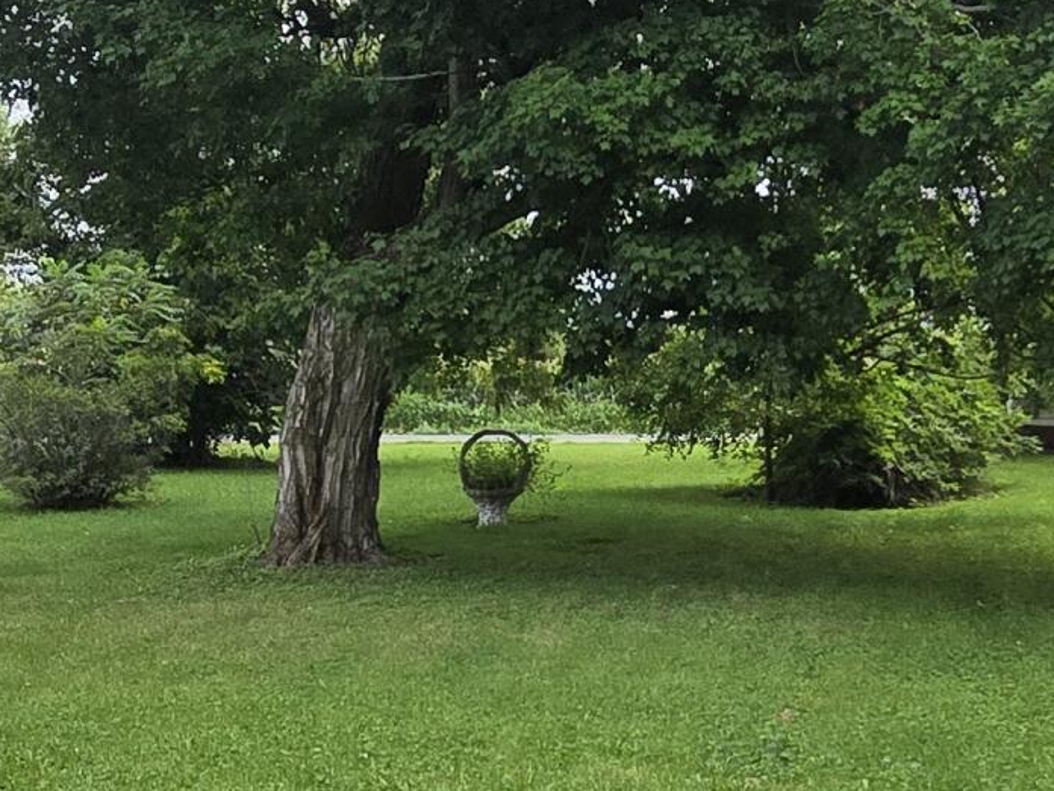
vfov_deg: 25.9
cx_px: 691
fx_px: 1705
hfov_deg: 34.1
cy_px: 533
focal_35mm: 56
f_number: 2.2
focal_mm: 2.2
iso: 50
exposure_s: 1/1695
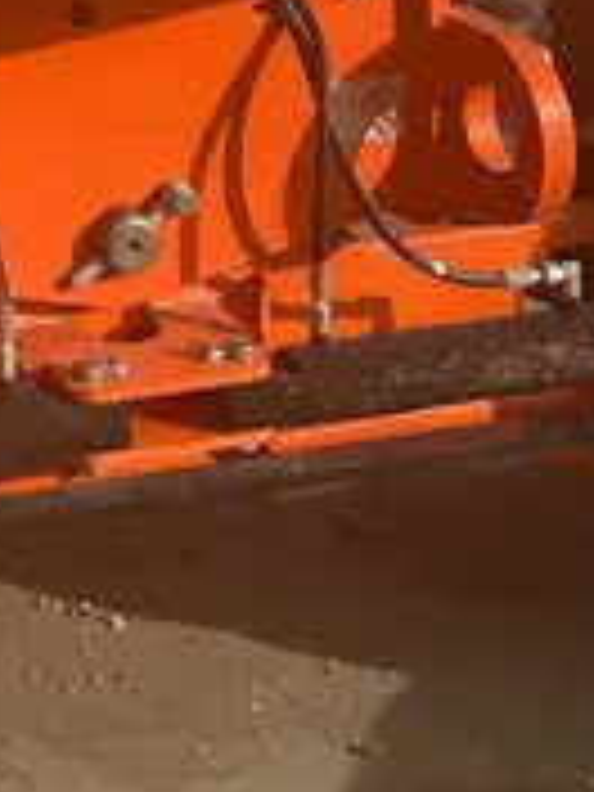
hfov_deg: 12.7
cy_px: -466
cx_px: -418
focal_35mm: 108
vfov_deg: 16.3
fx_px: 2471
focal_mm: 4.2
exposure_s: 1/4651
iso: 50
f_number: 1.6
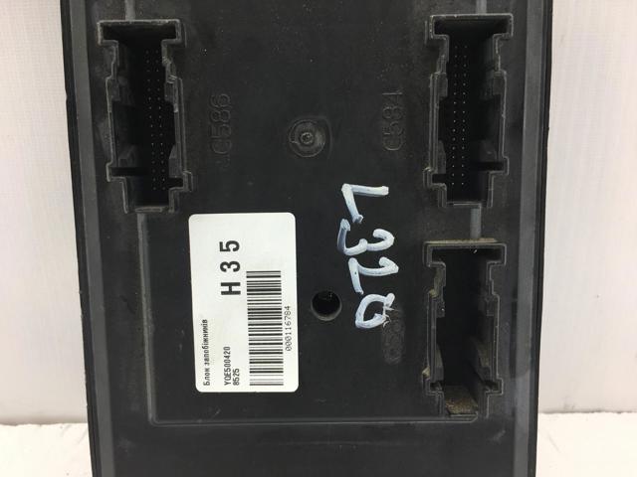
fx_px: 534
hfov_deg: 61.7
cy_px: 238
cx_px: 318
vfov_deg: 48.2
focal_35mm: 29
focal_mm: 4.15
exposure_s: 1/100
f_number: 2.2
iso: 25
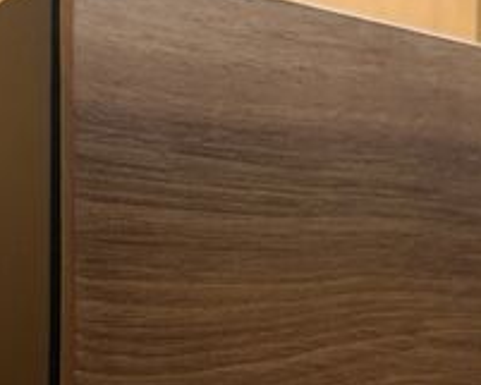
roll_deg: -1.3
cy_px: 374
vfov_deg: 19.9
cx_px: 285
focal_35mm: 75
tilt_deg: +1.0
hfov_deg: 25.3
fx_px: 1068
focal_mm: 6.76
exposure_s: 1/30
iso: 800
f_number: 1.78
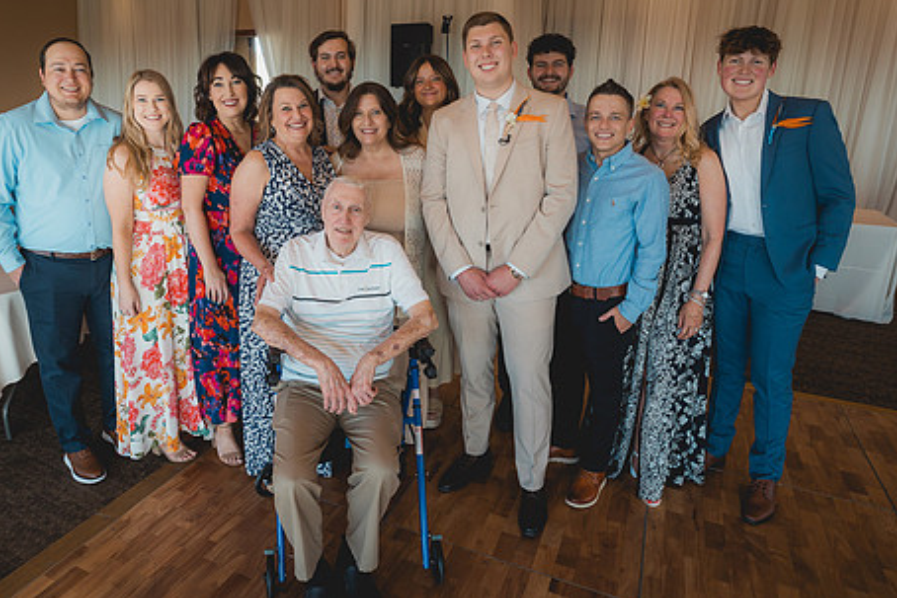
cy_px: 250
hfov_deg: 75.8
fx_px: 573
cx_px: 395
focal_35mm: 23
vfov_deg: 54.9
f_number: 4
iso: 125
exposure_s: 1/60
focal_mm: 18
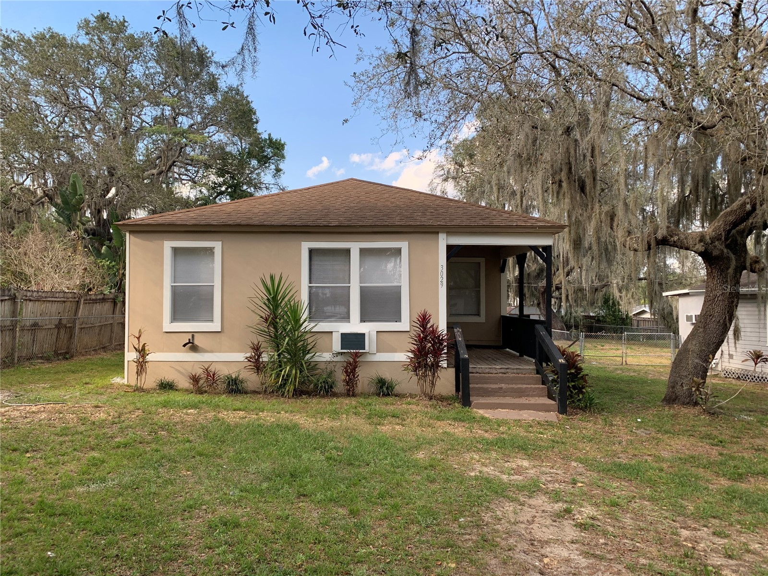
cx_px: 384
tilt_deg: +2.2
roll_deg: -0.3
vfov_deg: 53.1
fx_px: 577
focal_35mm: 26
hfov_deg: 67.3
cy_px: 288
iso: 25
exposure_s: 1/410
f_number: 1.8
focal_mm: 4.25
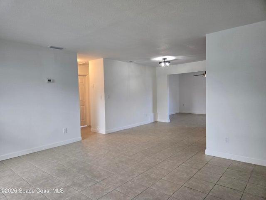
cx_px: 133
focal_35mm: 23
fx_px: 177
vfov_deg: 58.9
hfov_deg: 73.9
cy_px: 100
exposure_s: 1/120
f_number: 1.8
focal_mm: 5.4
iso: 200
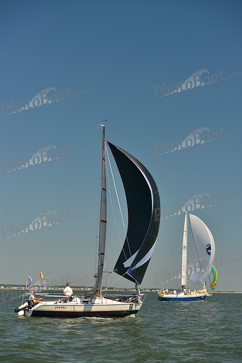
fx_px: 705
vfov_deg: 28.8
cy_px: 182
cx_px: 121
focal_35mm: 70
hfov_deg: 19.5
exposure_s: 1/800
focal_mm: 70
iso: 200
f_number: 5.6
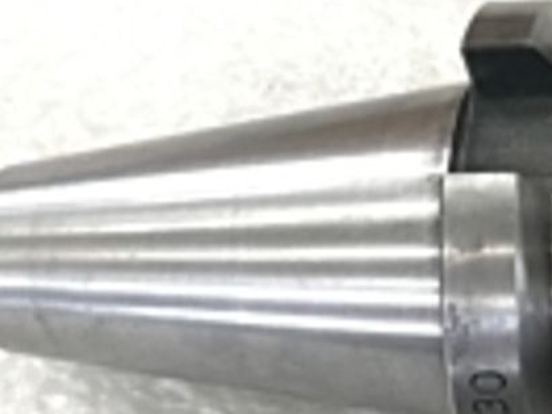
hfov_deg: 26.3
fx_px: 1084
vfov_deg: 21.6
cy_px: 198
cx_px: 607
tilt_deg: -65.4
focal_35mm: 68
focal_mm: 3.99
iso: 40
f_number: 1.8
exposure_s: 1/24
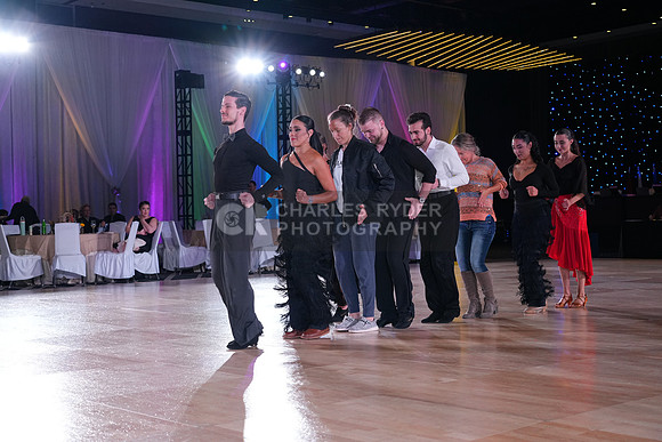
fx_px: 938
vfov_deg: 26.5
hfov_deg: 38.9
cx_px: 331
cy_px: 221
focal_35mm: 51
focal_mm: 51
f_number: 4.5
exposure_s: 1/250
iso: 1250
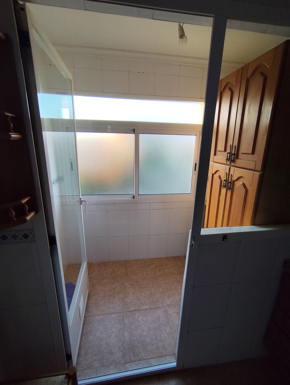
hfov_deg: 78.2
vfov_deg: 94.5
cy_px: 192
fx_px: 179
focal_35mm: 16
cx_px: 145
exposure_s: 1/100
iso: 80
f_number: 2.2
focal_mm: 1.65
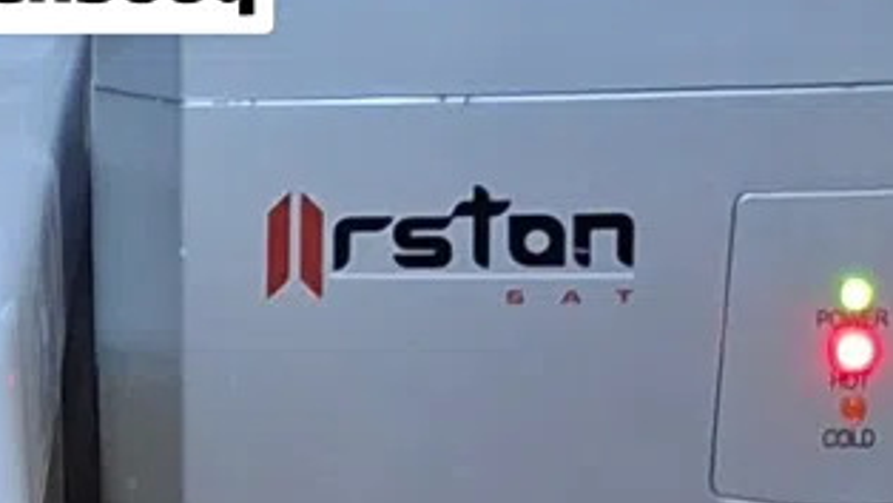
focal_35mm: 51
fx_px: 1208
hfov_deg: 39.1
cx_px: 702
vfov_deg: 23.0
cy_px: 443
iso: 500
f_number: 1.8
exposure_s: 1/25
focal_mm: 5.54
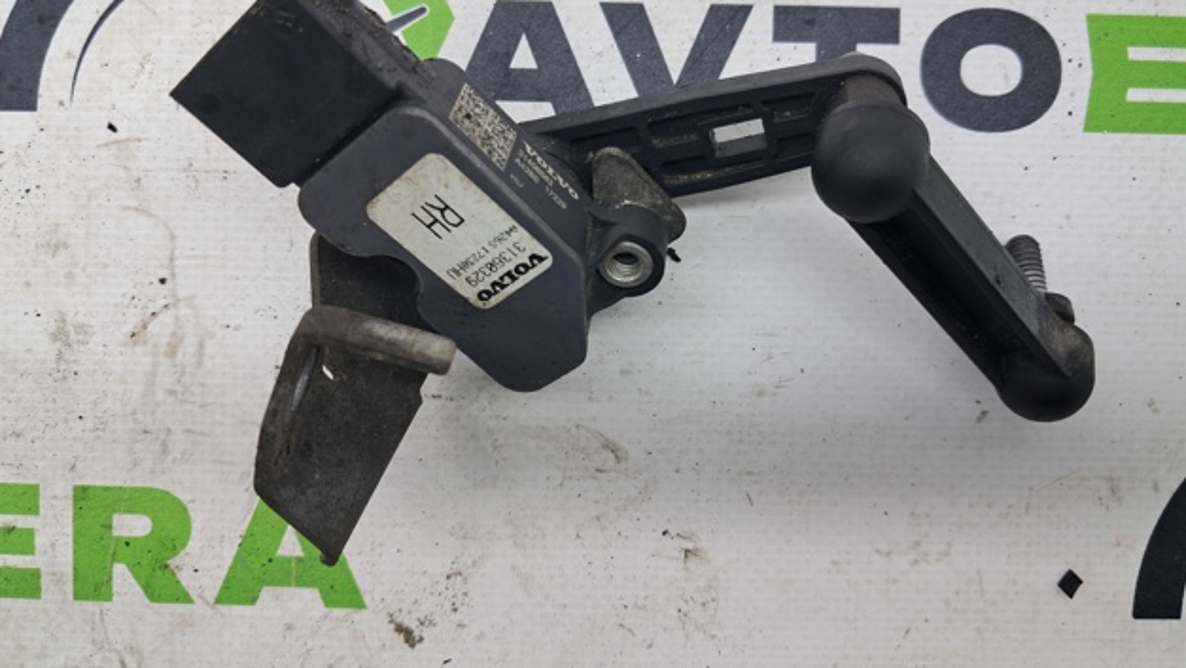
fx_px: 944
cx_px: 600
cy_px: 273
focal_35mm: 30
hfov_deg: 64.3
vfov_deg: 38.8
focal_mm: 4
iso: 50
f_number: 1.8
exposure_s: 1/50
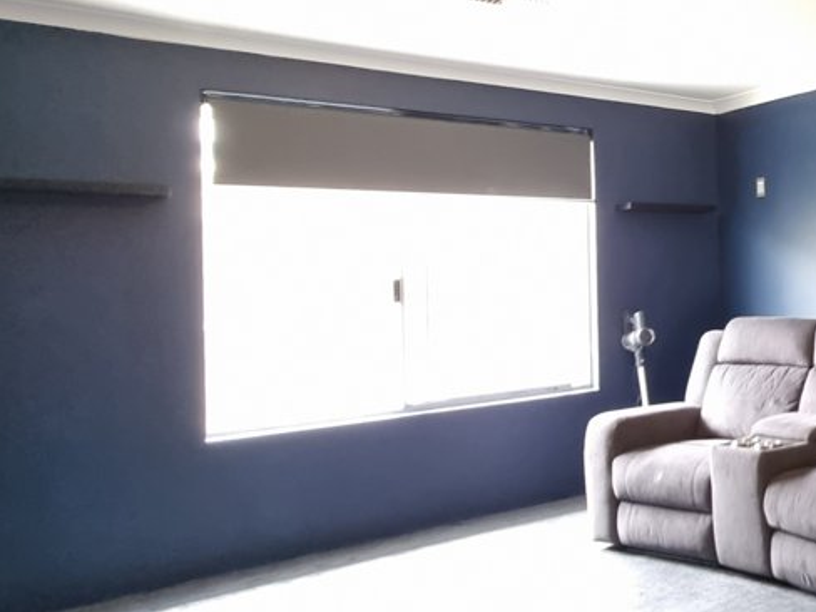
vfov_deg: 43.9
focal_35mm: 32
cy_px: 242
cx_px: 908
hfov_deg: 43.3
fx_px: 754
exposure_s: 1/25
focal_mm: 2.2
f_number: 2.2
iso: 800
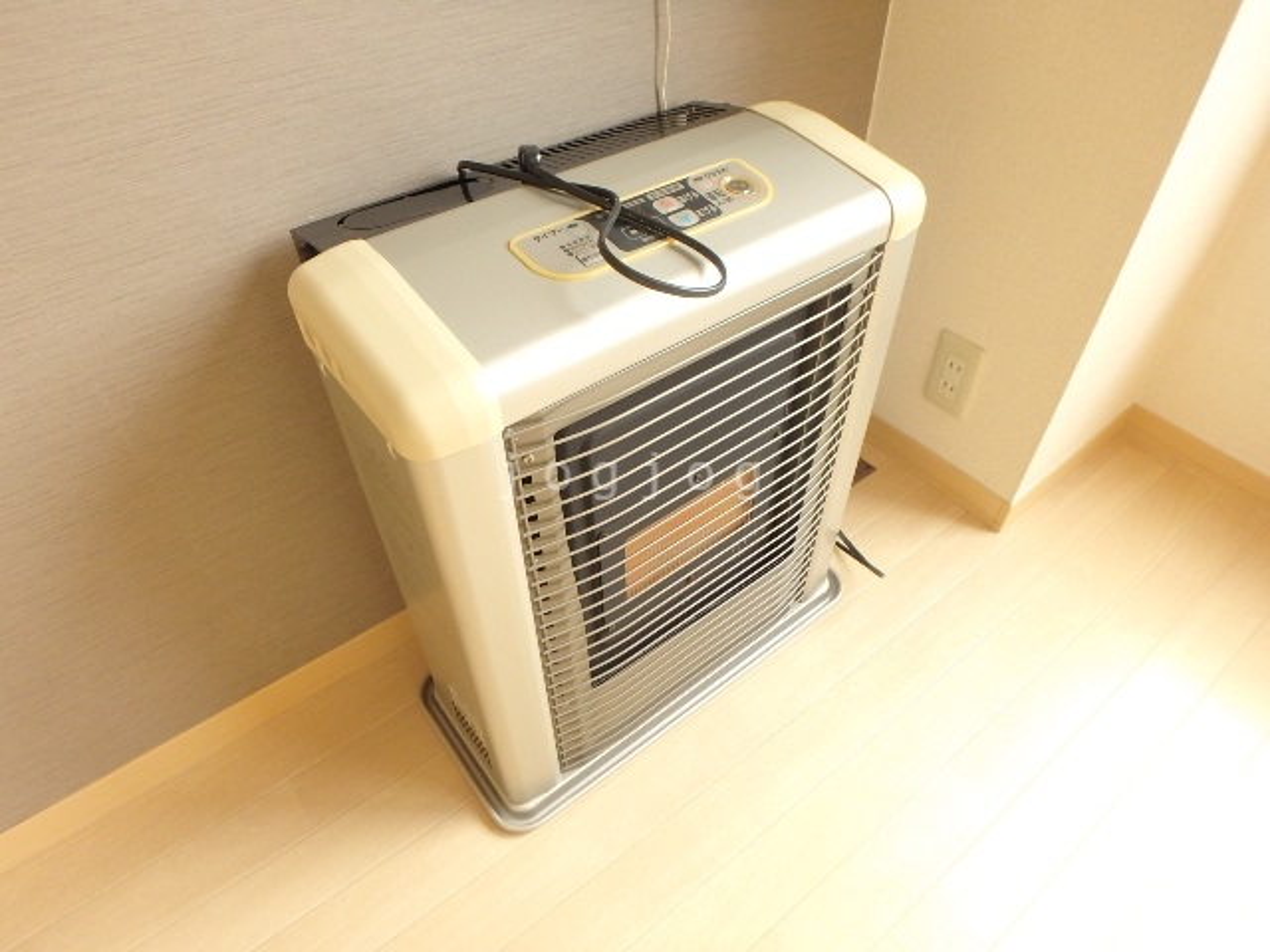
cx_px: 635
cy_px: 476
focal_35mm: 21
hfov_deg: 79.0
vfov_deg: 63.4
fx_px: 770
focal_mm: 3.7
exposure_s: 1/40
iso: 200
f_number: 3.5
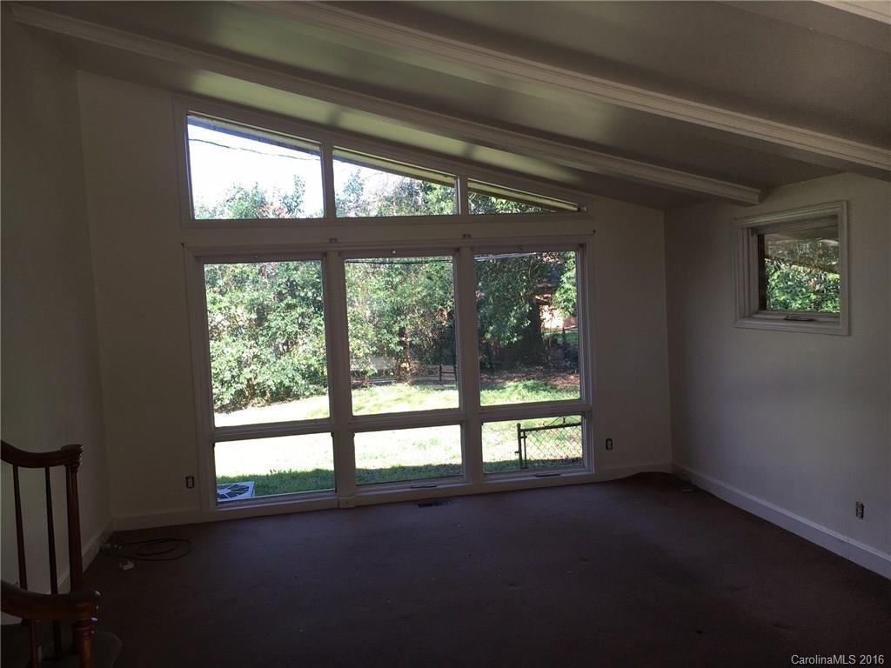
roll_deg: +3.1
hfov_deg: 61.7
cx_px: 446
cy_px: 334
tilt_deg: -4.0
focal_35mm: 29
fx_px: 746
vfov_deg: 48.2
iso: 25
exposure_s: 1/120
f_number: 2.2
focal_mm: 4.15
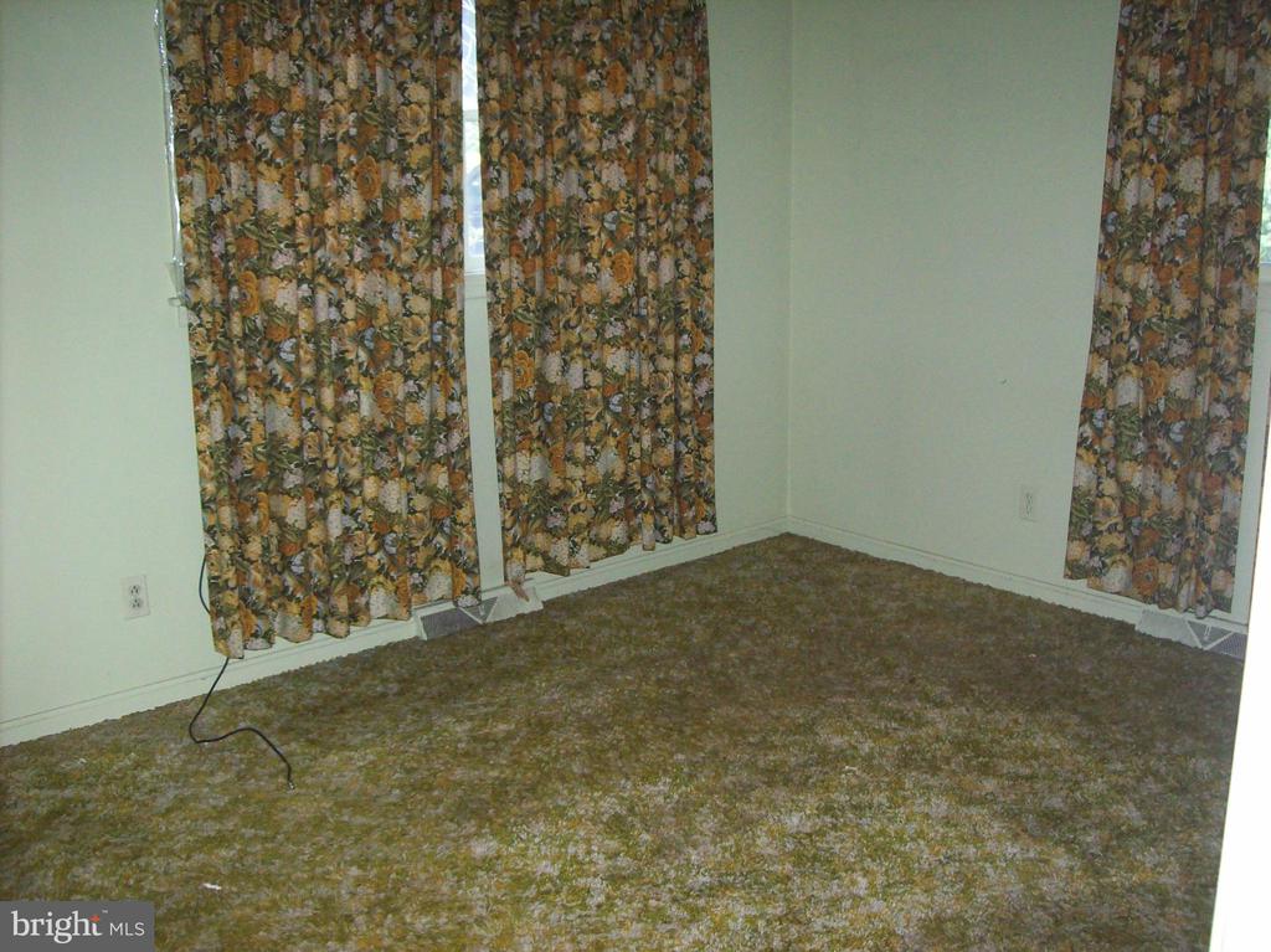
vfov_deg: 39.6
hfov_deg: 51.4
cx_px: 636
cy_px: 476
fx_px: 1321
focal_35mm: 36
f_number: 2.7
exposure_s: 1/64
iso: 200
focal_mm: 6
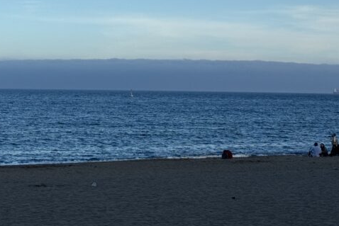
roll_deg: -0.5
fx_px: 1008
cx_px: 172
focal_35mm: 107
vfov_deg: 12.6
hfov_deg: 19.1
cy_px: -3
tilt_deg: +4.4
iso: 64
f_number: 1.78
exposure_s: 1/3096
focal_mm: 6.86
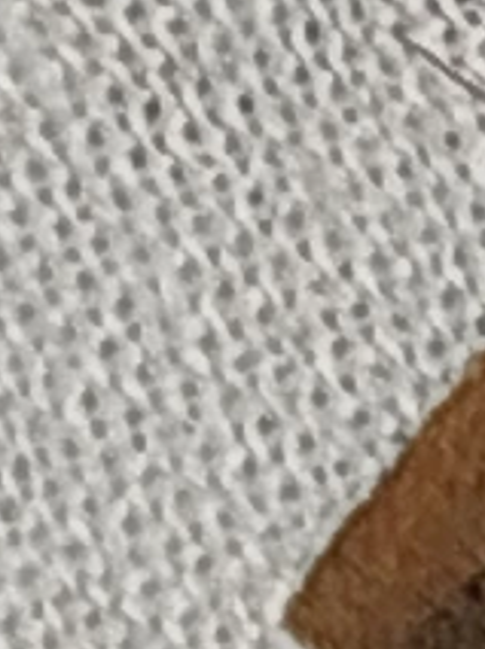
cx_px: 772
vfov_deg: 2.9
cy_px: 606
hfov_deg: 2.2
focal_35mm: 685
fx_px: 12835
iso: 80
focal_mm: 5.31
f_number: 1.7
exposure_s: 1/50
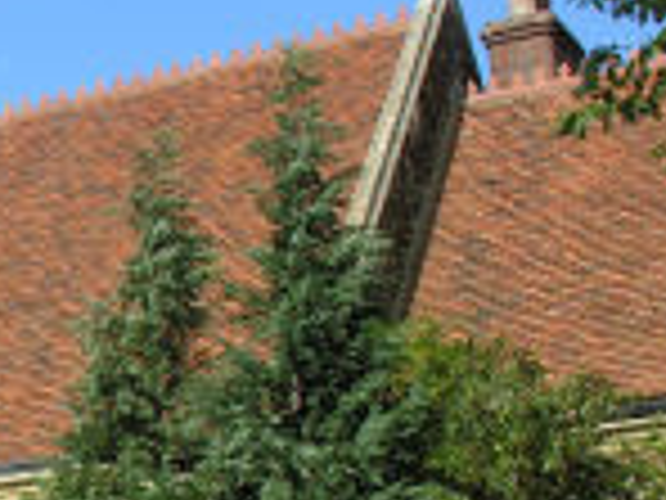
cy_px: 430
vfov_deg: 13.5
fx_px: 2097
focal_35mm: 109
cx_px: -180
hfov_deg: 17.1
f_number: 5
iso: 50
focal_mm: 8.9
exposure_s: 1/158
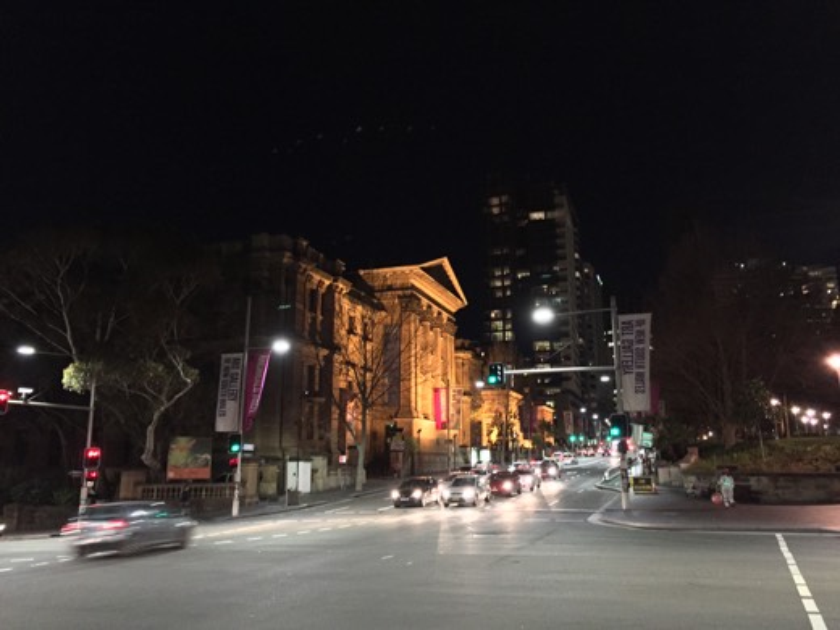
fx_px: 704
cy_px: 315
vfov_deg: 48.2
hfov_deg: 61.7
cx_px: 420
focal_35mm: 29
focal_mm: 4.15
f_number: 2.2
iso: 500
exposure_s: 1/15
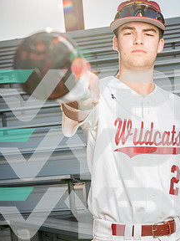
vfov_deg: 24.9
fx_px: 541
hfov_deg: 18.9
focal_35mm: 78
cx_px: 108
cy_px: 155
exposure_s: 1/250
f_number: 9
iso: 125
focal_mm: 52
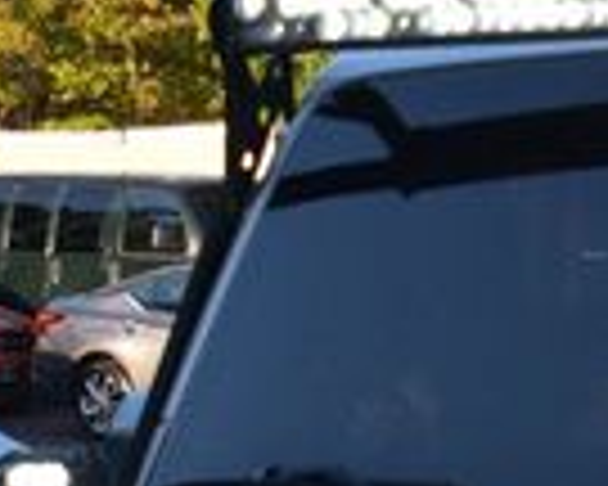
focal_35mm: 213
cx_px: 1094
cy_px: 594
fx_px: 3833
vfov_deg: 7.2
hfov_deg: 8.7
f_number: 10
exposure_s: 1/200
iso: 400
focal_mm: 32
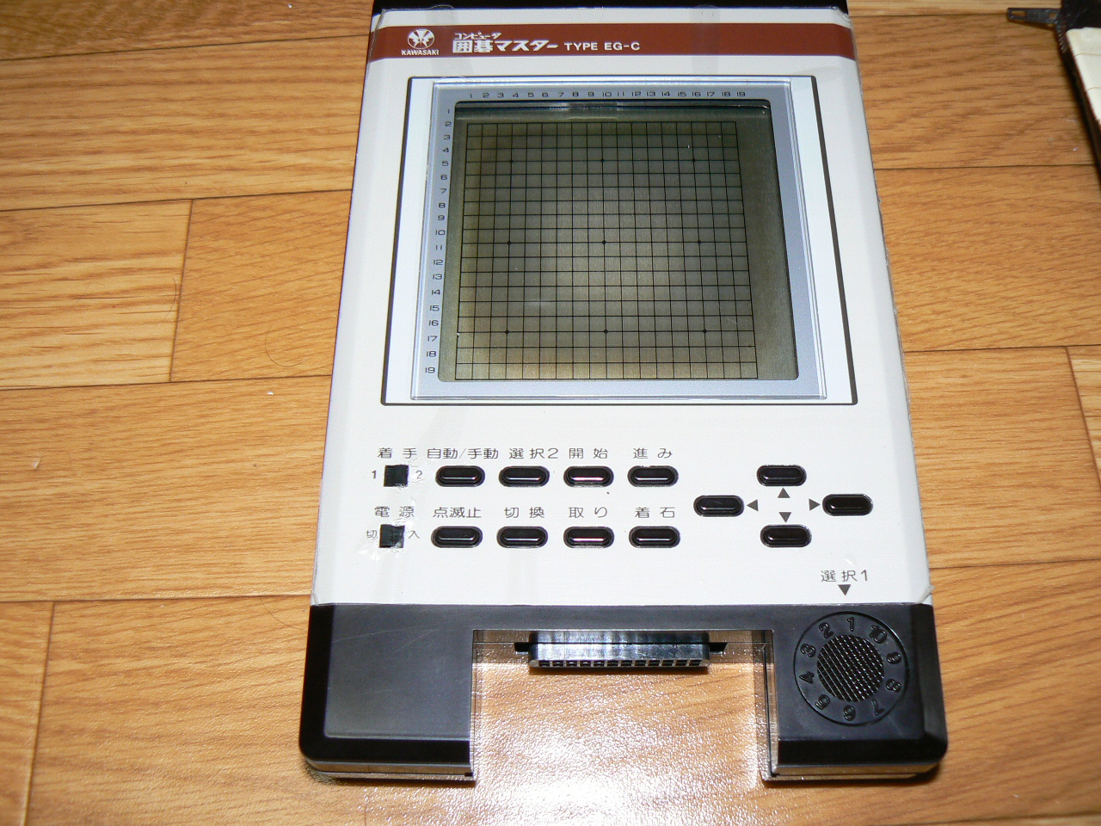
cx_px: 550
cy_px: 413
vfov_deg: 39.7
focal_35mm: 36
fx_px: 1145
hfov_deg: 51.4
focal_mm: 6
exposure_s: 1/30
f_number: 2.8
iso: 100
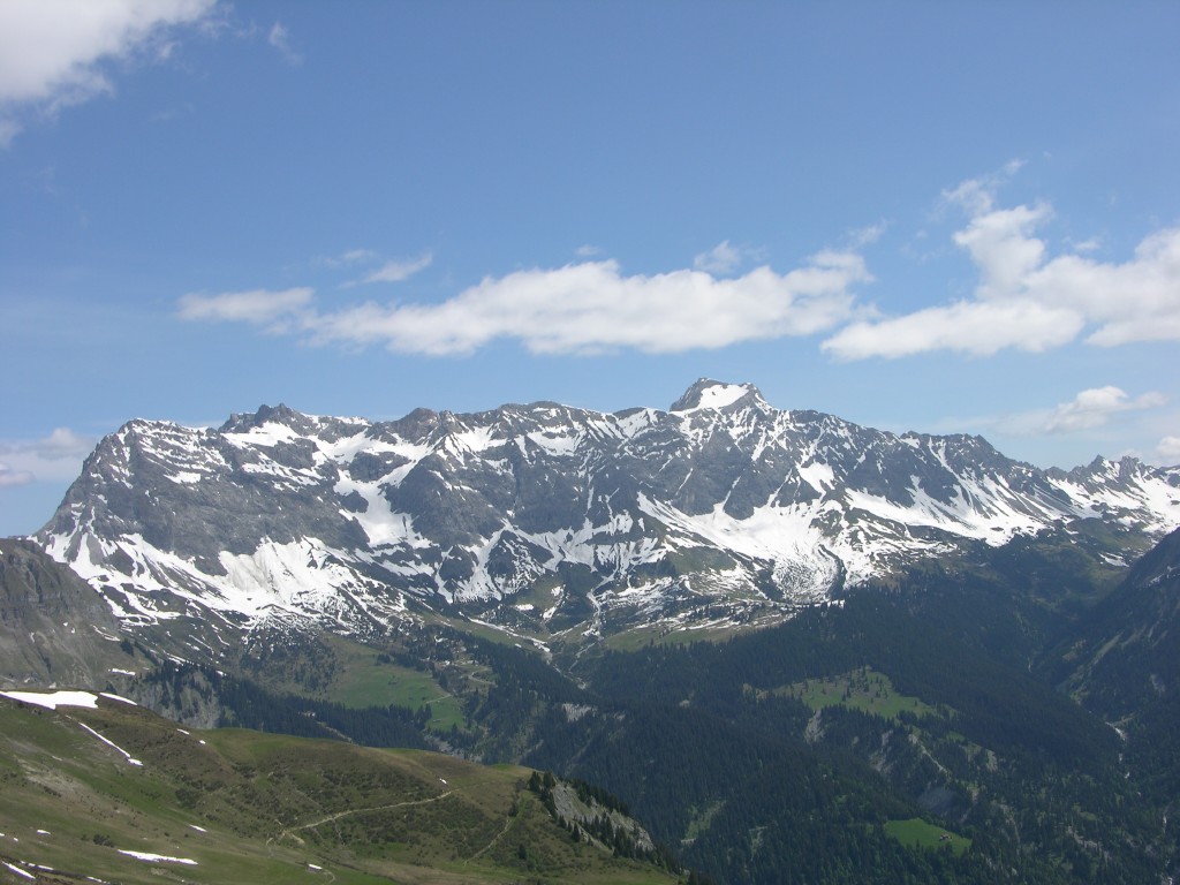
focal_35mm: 46
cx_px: 590
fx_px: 1568
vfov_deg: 31.5
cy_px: 442
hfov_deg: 41.2
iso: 50
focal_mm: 11.6
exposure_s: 1/256
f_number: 7.5
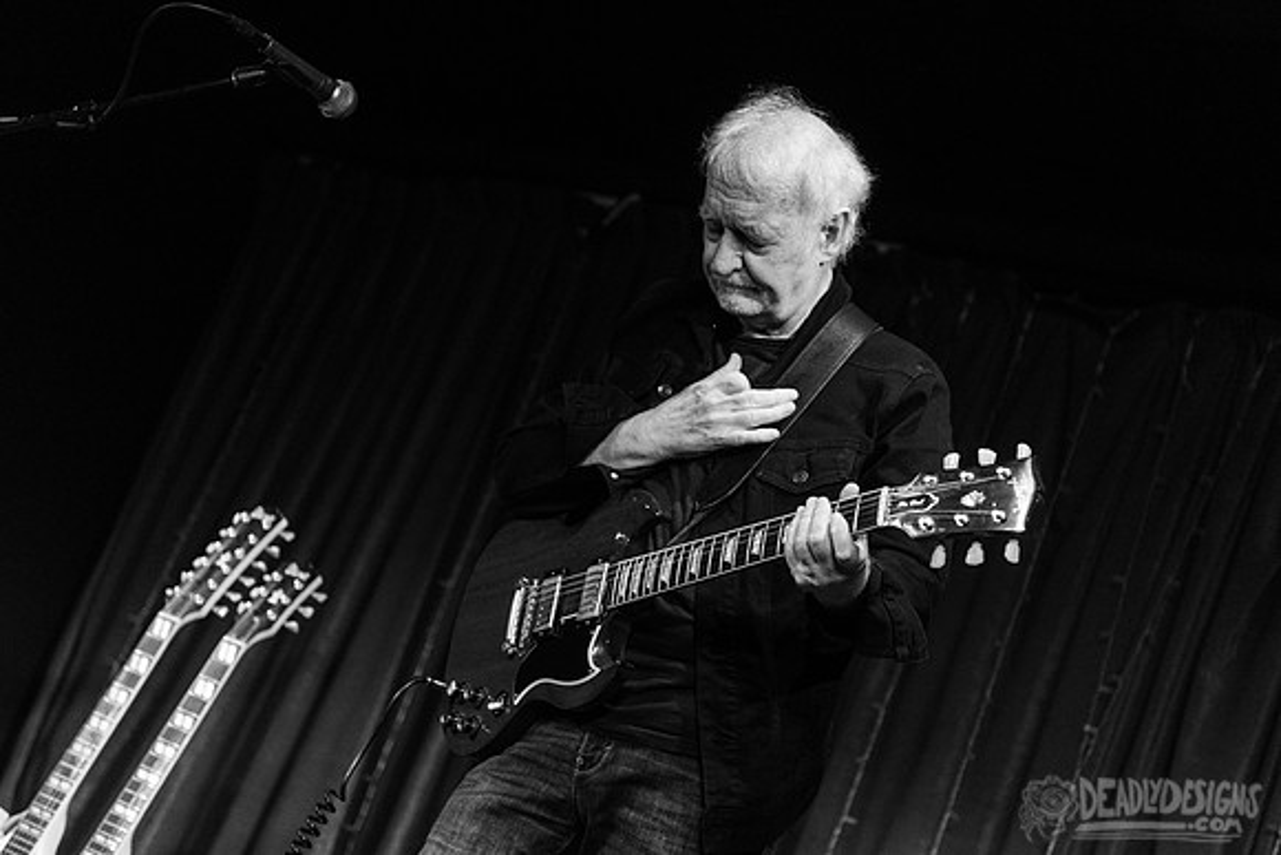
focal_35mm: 67
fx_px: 2382
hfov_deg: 30.1
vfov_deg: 20.3
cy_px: 426
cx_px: 668
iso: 2500
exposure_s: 1/200
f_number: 3.2
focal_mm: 58
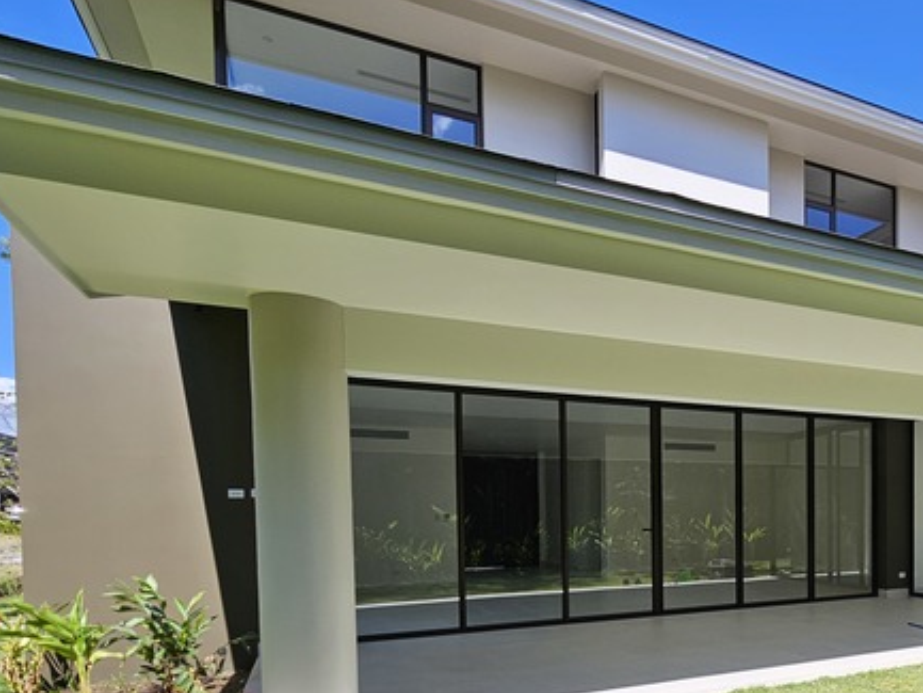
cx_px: 706
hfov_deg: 66.5
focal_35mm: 24
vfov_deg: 54.3
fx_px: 640
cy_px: 518
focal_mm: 2.2
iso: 50
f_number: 2.2
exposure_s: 1/1173
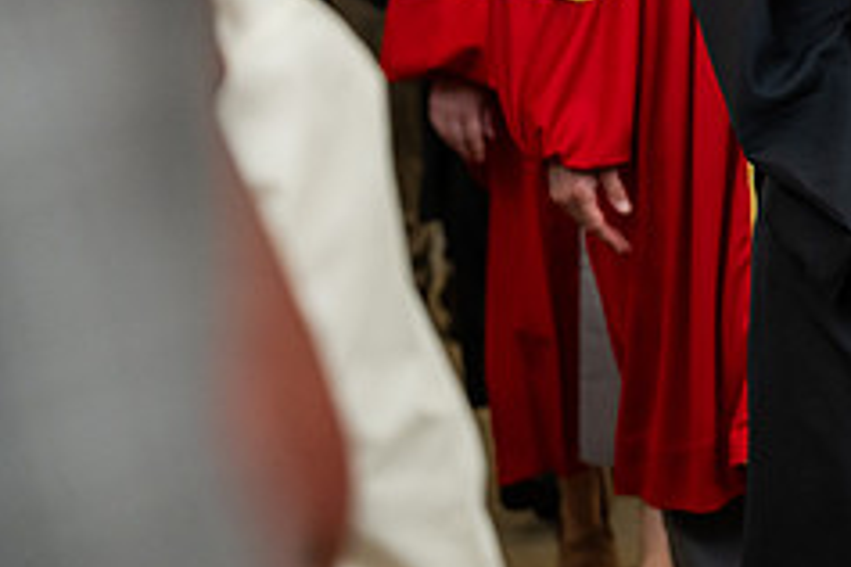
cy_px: -102
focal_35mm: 198
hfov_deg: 10.3
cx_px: 952
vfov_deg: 6.9
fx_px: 4680
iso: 1250
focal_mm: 81
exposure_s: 1/200
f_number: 3.2
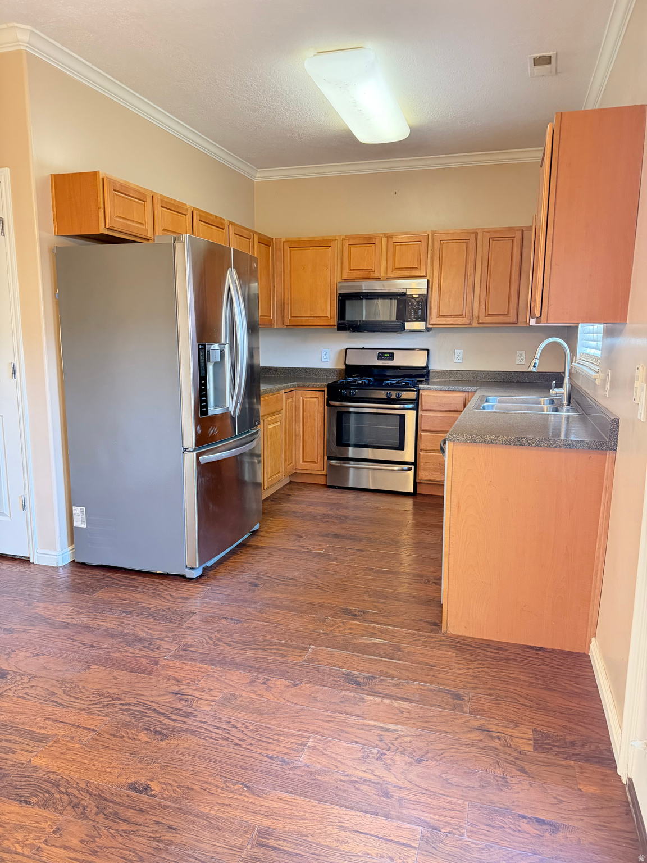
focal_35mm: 24
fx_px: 598
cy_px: 432
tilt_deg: -9.3
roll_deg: +0.2
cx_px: 324
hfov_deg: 56.8
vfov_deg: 71.6
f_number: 1.78
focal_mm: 6.76
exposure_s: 1/60
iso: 800
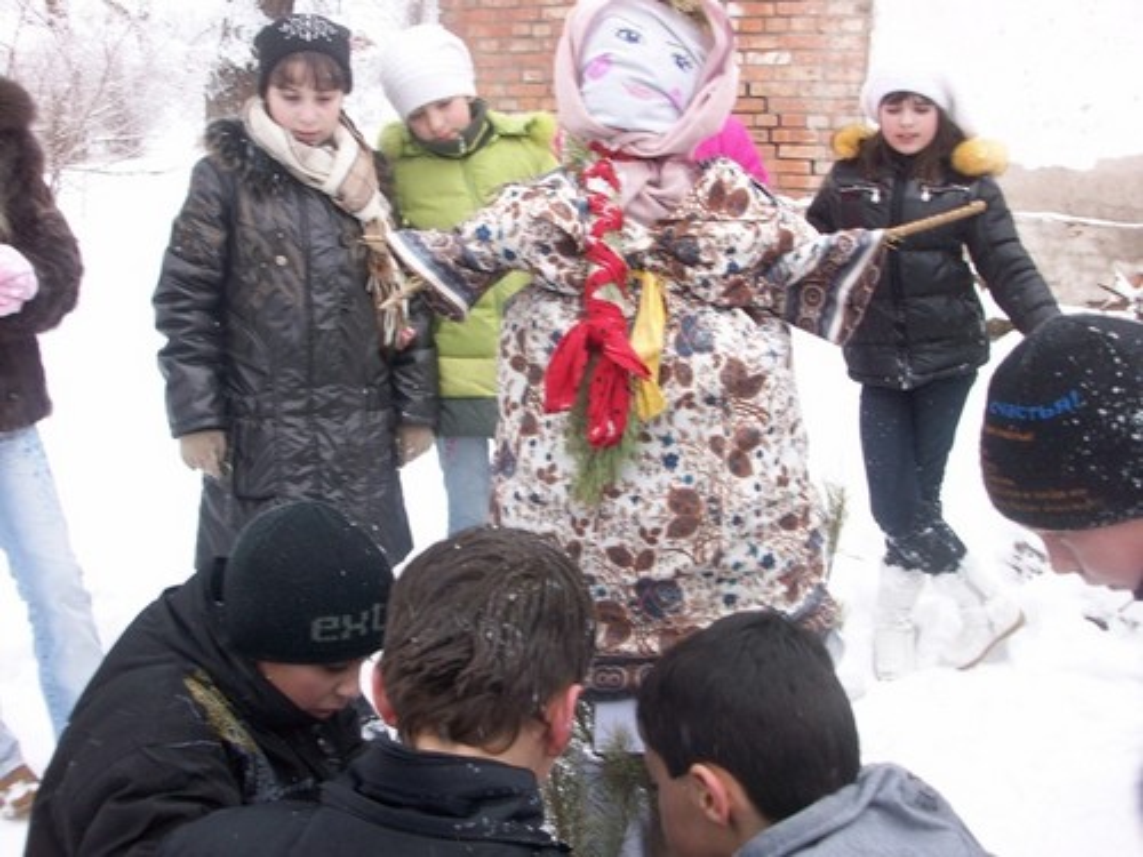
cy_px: 428
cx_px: 572
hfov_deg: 54.0
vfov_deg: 41.8
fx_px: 1123
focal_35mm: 34
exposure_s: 1/123
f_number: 2.8
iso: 64
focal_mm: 5.7
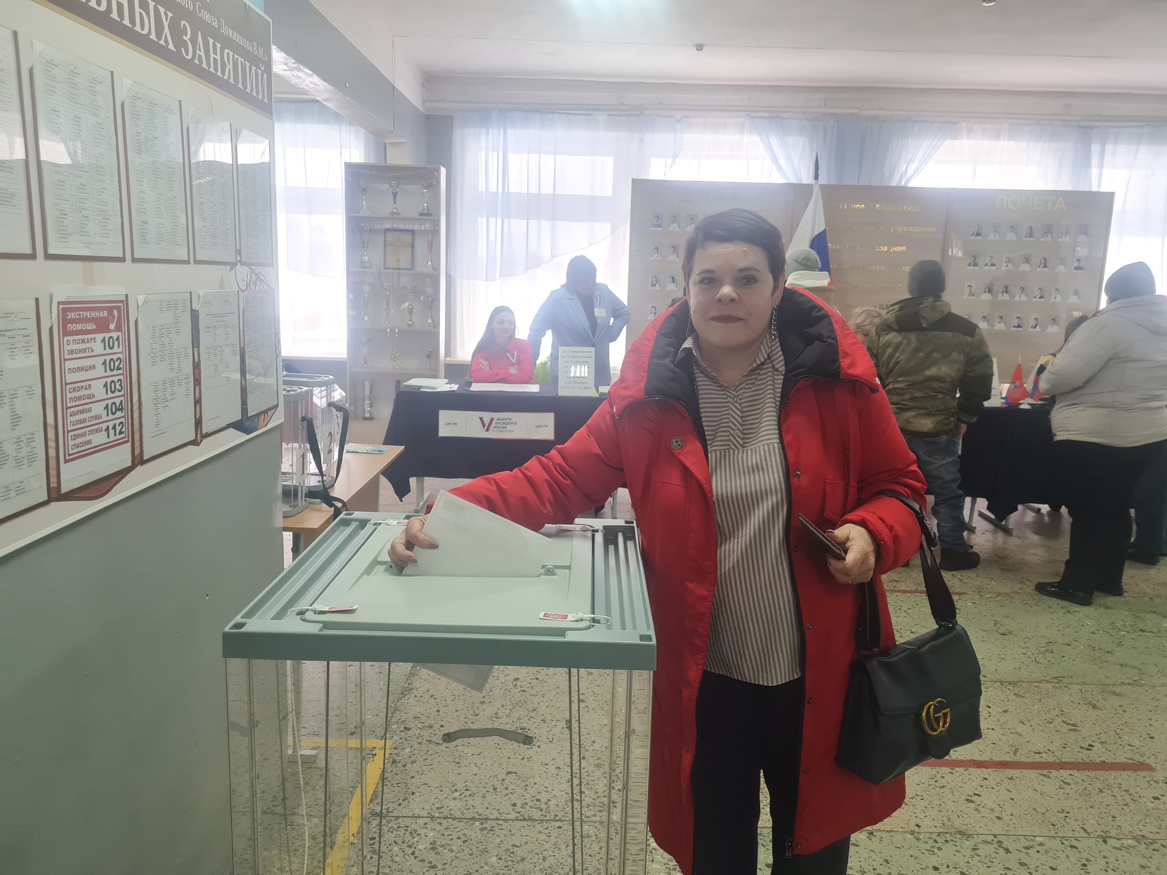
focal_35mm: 26
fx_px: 877
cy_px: 438
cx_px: 584
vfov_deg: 53.1
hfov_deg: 67.3
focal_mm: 5.4
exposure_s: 1/100
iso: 160
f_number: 1.8
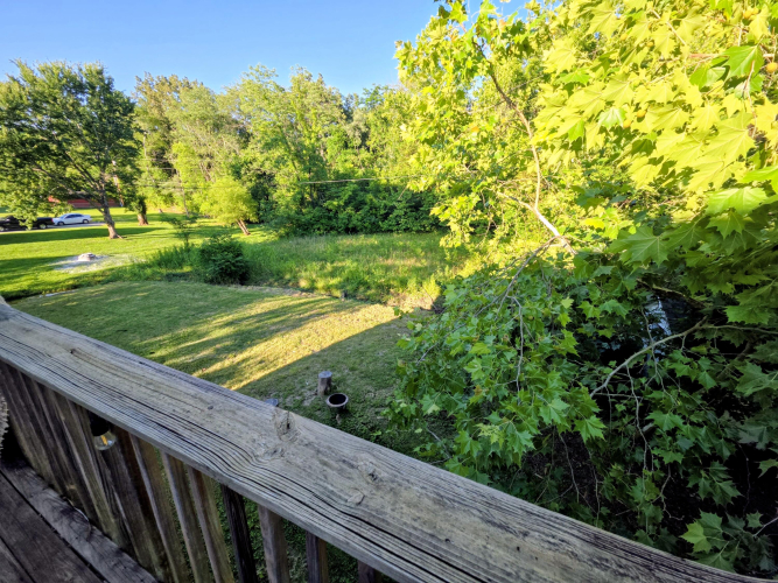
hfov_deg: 106.2
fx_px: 292
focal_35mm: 13
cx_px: 389
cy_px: 292
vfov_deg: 89.9
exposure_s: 1/490
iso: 40
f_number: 1.9
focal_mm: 2.2
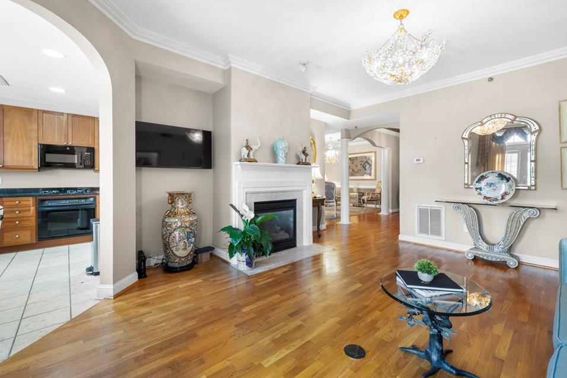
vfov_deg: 77.3
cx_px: 289
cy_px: 191
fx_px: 236
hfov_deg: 100.4
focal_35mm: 15
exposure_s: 1/1.25
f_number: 8
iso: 640
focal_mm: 14
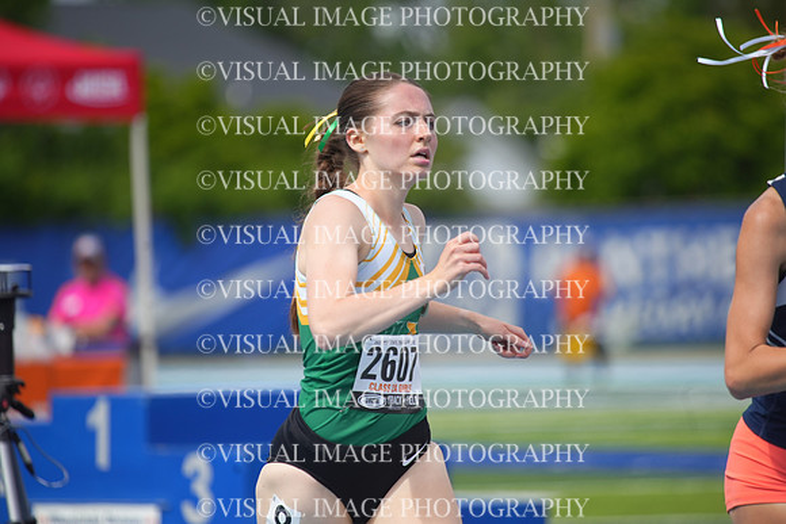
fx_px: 8735
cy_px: 262
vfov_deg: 3.4
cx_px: 393
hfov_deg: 5.2
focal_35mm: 400
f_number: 5.6
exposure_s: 1/1250
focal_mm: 400
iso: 320
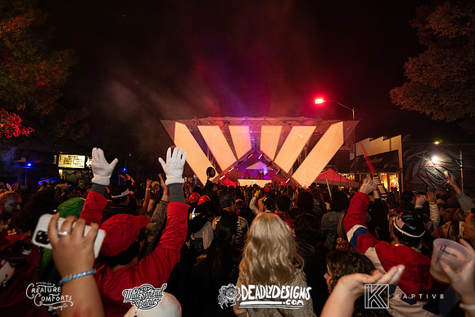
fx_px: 208
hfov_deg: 97.4
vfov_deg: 74.5
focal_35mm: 16
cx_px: 238
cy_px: 158
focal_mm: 14
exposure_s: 1/50
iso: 2000
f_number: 3.5
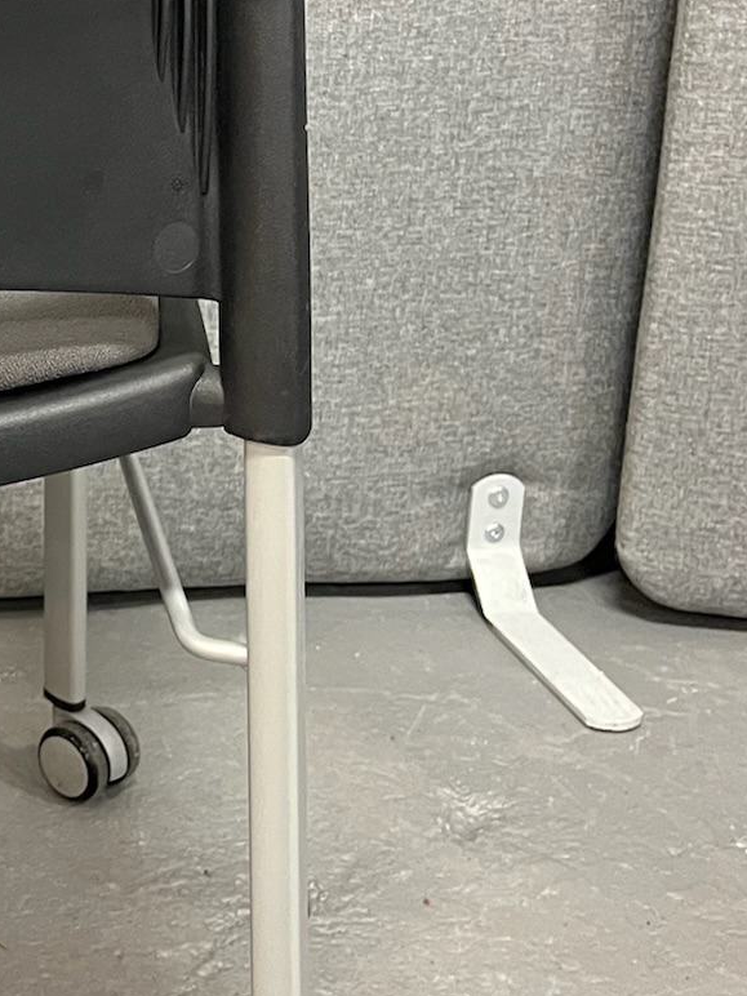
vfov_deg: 27.8
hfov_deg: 19.5
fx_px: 1985
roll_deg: +1.0
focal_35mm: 69
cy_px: 259
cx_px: -241
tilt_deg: -17.3
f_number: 1.6
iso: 400
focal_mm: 5.1
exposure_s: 1/50
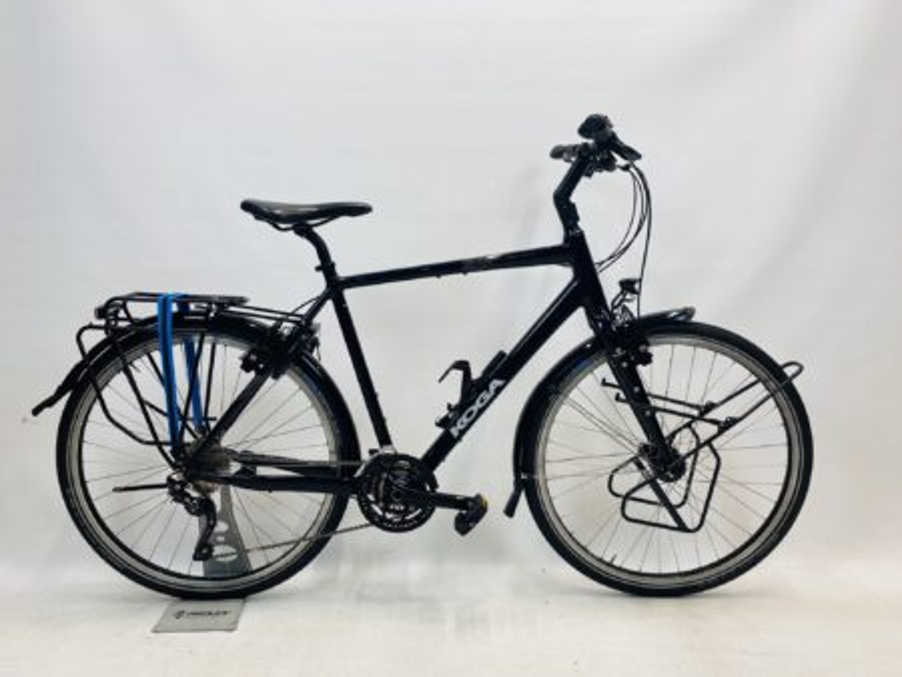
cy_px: 338
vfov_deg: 53.1
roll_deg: +0.1
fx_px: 678
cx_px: 451
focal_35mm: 26
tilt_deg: -5.2
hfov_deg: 67.3
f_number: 1.8
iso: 40
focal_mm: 4.25
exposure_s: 1/100
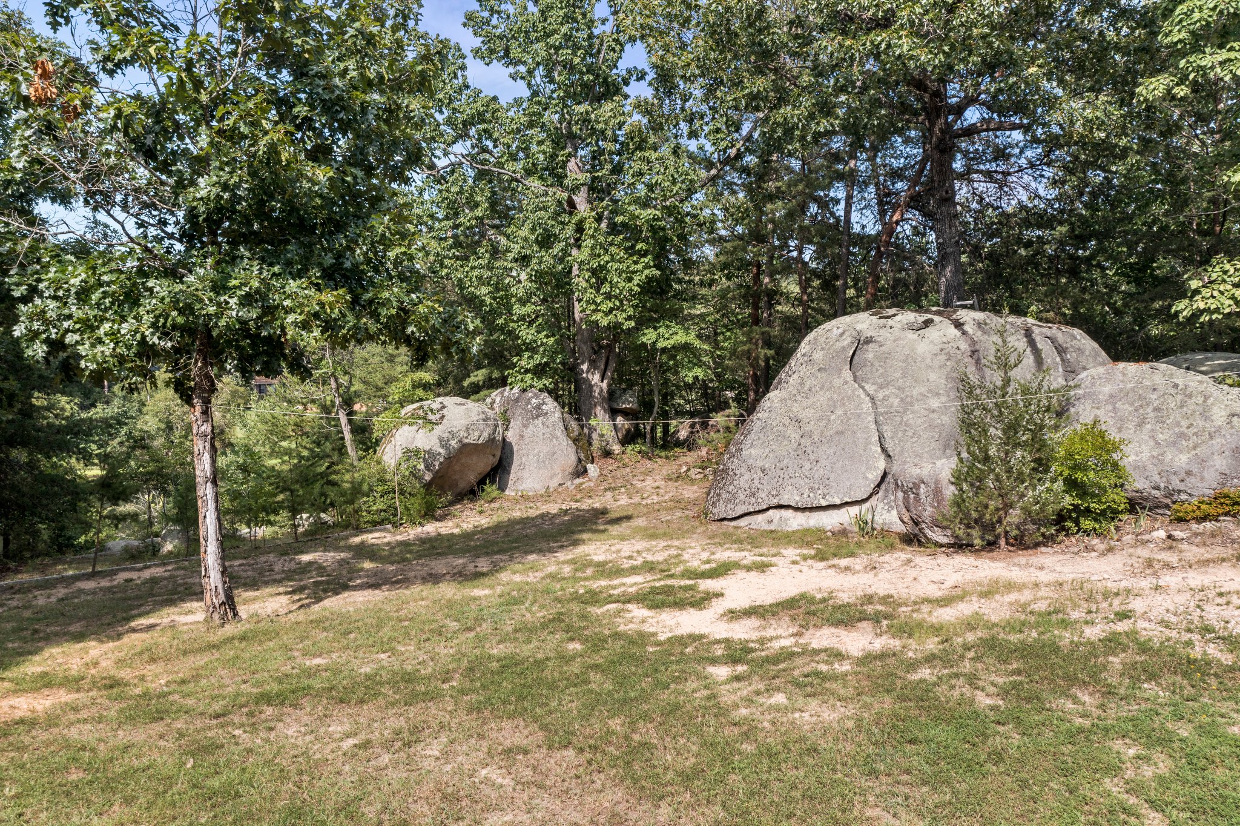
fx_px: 964
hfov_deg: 65.5
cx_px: 620
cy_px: 413
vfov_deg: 46.4
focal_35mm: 28
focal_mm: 10.26
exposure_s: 1/400
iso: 100
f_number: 5.6
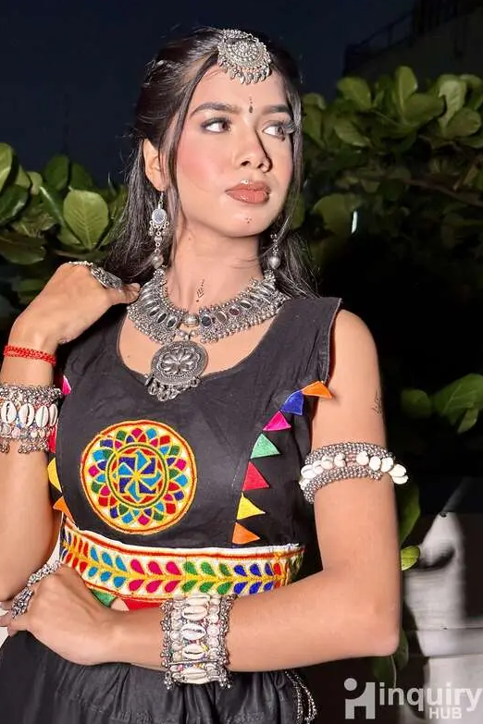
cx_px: 215
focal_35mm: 51
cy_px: 364
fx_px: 1026
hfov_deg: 26.5
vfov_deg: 38.9
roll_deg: -4.2
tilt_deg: -4.4
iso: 320
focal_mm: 6.86
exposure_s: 1/40
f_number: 1.78
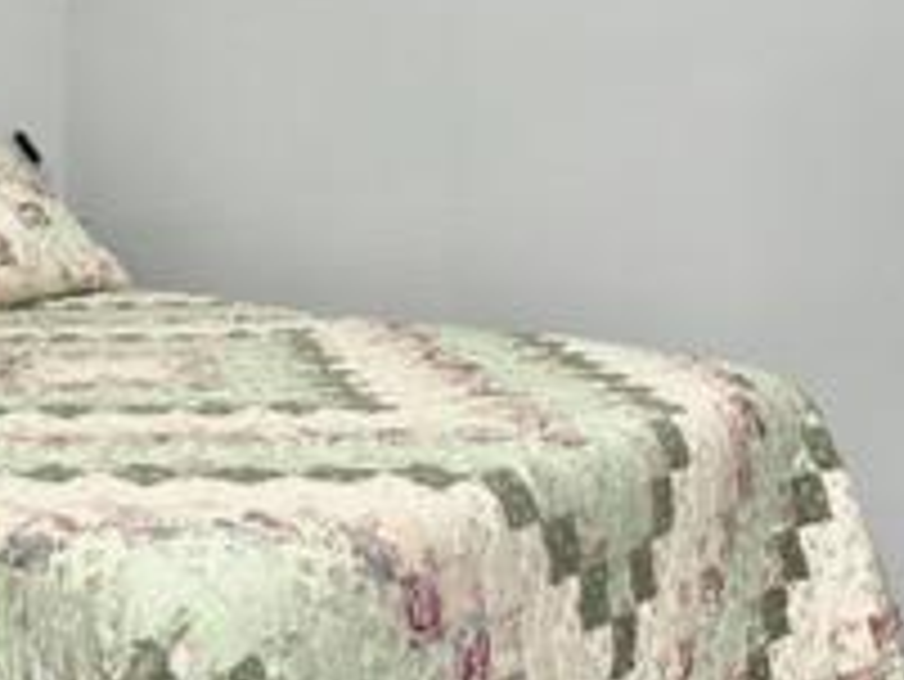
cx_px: 225
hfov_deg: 34.8
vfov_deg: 26.7
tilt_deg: -0.8
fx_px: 1411
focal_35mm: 54
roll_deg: -0.1
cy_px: 158
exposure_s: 1/30
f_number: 2.2
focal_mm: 2.22
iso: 200
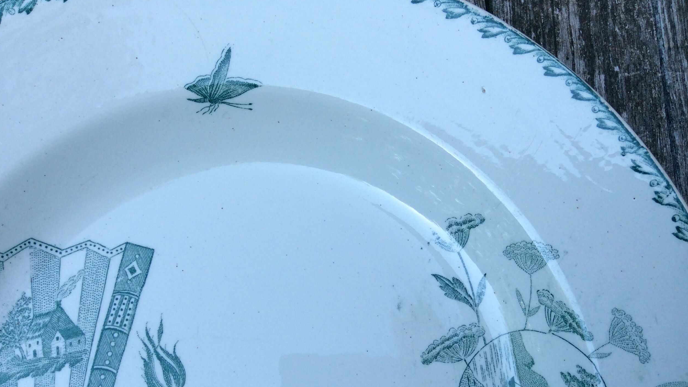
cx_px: 345
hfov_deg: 55.3
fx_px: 657
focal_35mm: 36
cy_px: 219
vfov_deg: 32.8
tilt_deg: -75.4
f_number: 2.4
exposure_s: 1/473
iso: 32
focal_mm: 3.3
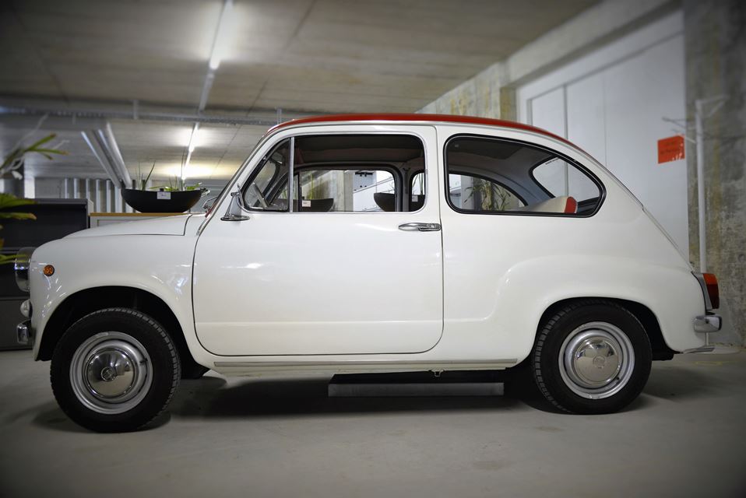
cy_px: 249
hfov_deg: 61.9
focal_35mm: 30
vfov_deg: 43.7
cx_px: 373
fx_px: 622
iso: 560
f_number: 4
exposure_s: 1/60
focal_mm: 30
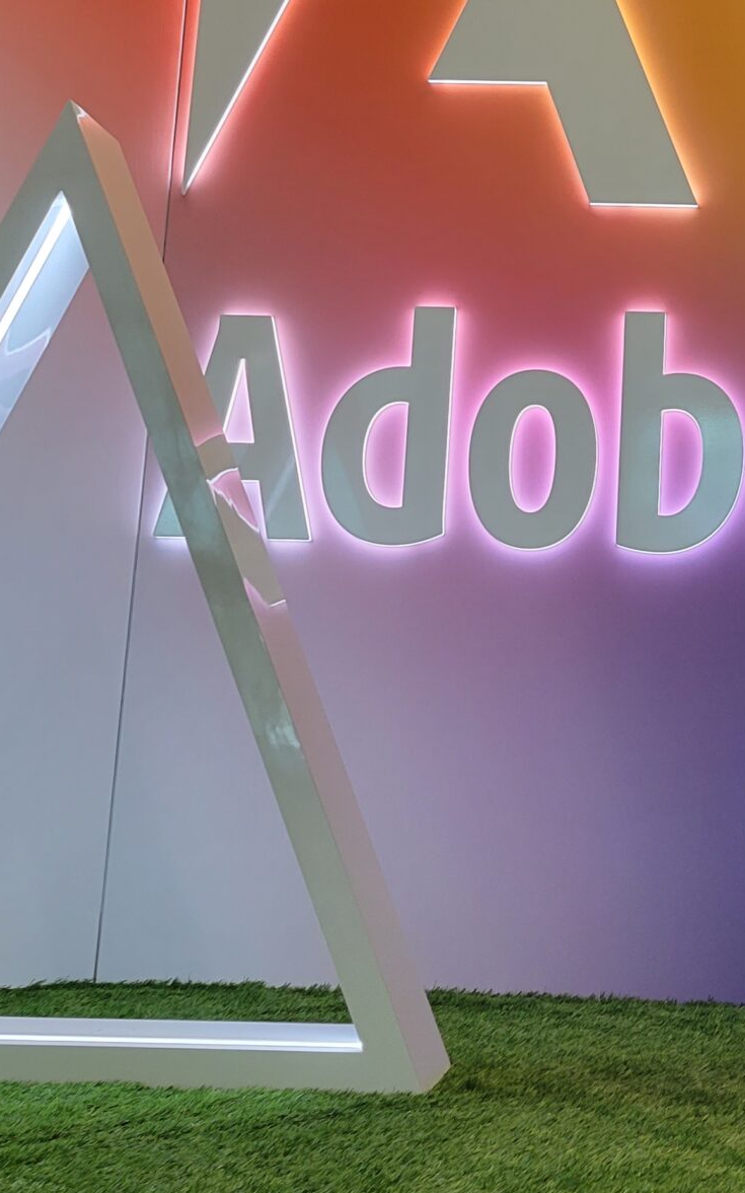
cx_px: 709
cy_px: 292
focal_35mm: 60
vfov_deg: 33.3
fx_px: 1949
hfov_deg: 21.0
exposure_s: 1/120
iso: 200
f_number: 1.8
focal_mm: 5.4
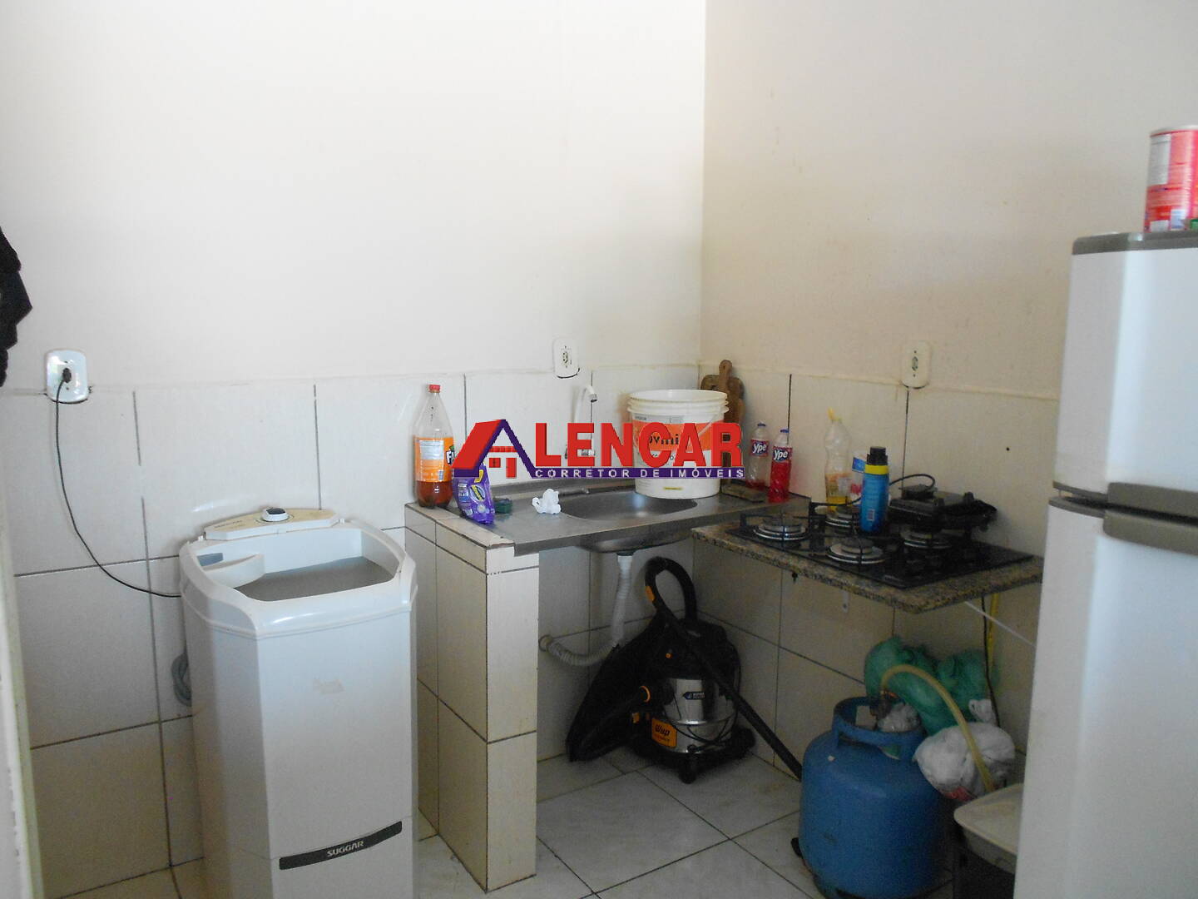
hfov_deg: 67.3
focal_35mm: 26
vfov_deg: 53.1
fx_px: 900
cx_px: 599
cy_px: 450
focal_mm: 4.6
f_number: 3.2
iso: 400
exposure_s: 1/30
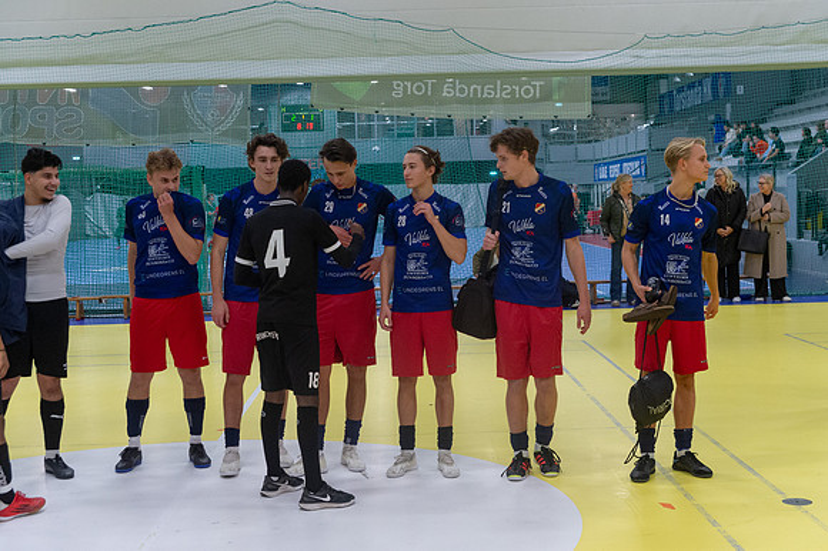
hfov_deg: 38.2
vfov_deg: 26.0
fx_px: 1195
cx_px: 414
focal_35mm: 52
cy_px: 276
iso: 5000
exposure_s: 1/500
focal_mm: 52
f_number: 3.5
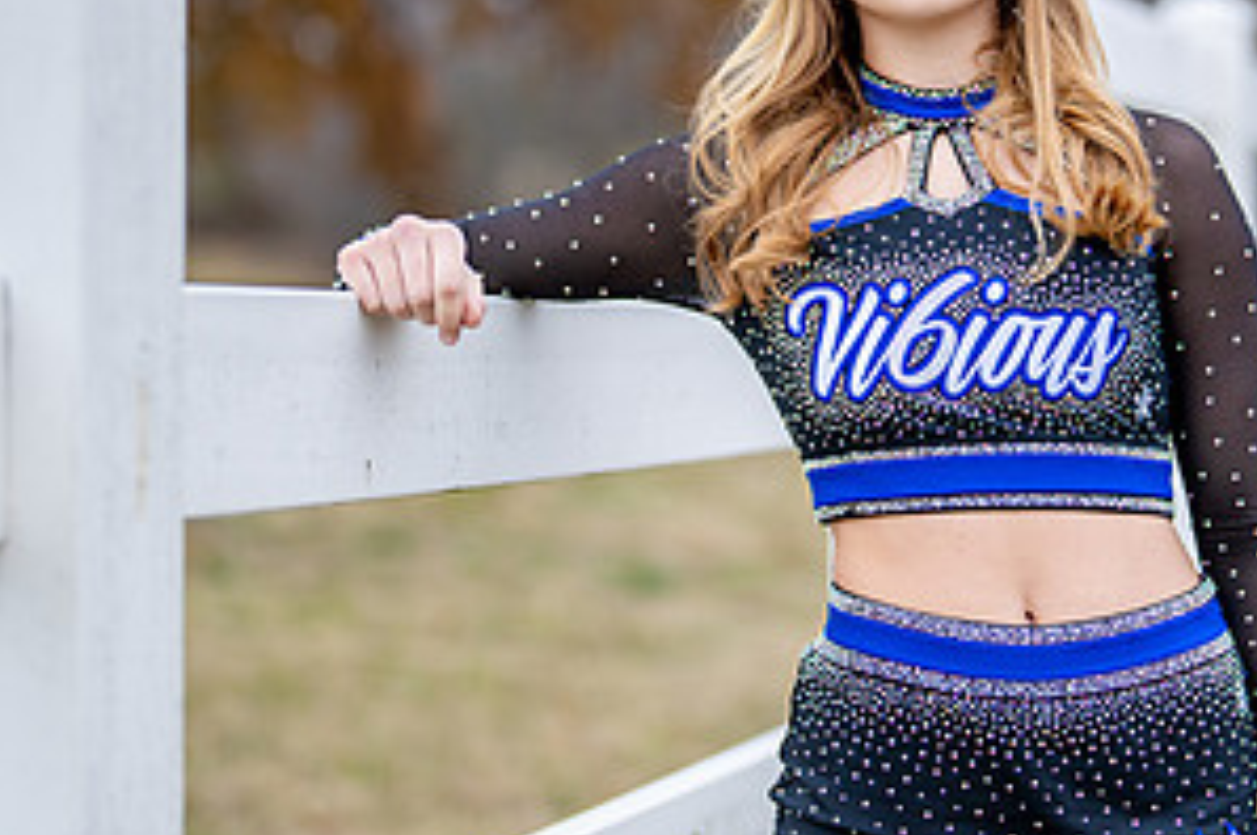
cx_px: 947
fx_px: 3802
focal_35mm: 109
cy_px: 262
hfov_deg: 18.6
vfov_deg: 12.5
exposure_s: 1/800
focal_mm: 50
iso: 500
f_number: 1.2
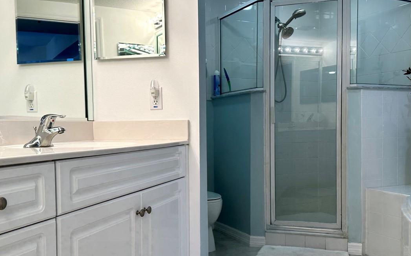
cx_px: 214
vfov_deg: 32.7
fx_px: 437
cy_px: 146
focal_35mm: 39
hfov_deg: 50.4
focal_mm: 6.86
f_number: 1.78
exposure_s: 1/120
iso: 80
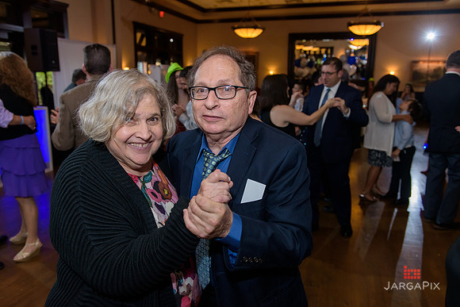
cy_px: 154
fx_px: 371
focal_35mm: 29
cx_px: 230
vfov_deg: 45.0
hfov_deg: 63.6
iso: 1250
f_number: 3.2
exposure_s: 1/125
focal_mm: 29
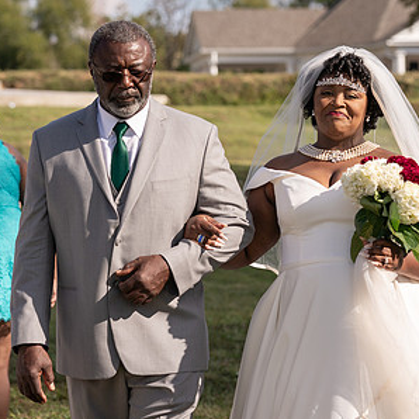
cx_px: 251
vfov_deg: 11.6
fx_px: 2068
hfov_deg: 11.6
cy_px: 181
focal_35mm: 151
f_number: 4
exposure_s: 1/1000
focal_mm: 87
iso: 100
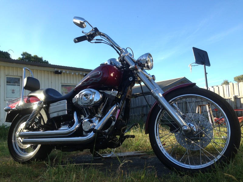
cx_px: 122
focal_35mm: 33
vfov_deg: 42.9
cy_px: 91
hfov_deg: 55.4
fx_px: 232
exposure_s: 1/484
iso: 50
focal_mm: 4.13
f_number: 2.4
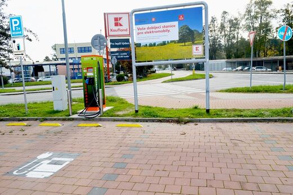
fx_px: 220
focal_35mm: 27
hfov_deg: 67.4
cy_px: 98
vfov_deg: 47.9
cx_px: 146
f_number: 8
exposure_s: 1/200
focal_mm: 18
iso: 100
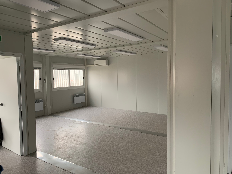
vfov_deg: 53.1
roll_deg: +0.7
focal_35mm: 26
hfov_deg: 67.3
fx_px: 174
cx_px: 116
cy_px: 87
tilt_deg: -0.7
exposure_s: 1/60
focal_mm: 4.25
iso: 125
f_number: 1.8
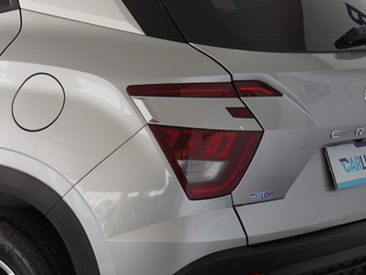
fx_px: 1492
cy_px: 136
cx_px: 164
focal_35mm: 141
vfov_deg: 10.5
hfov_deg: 14.0
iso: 100
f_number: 4.5
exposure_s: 1/100
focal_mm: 38
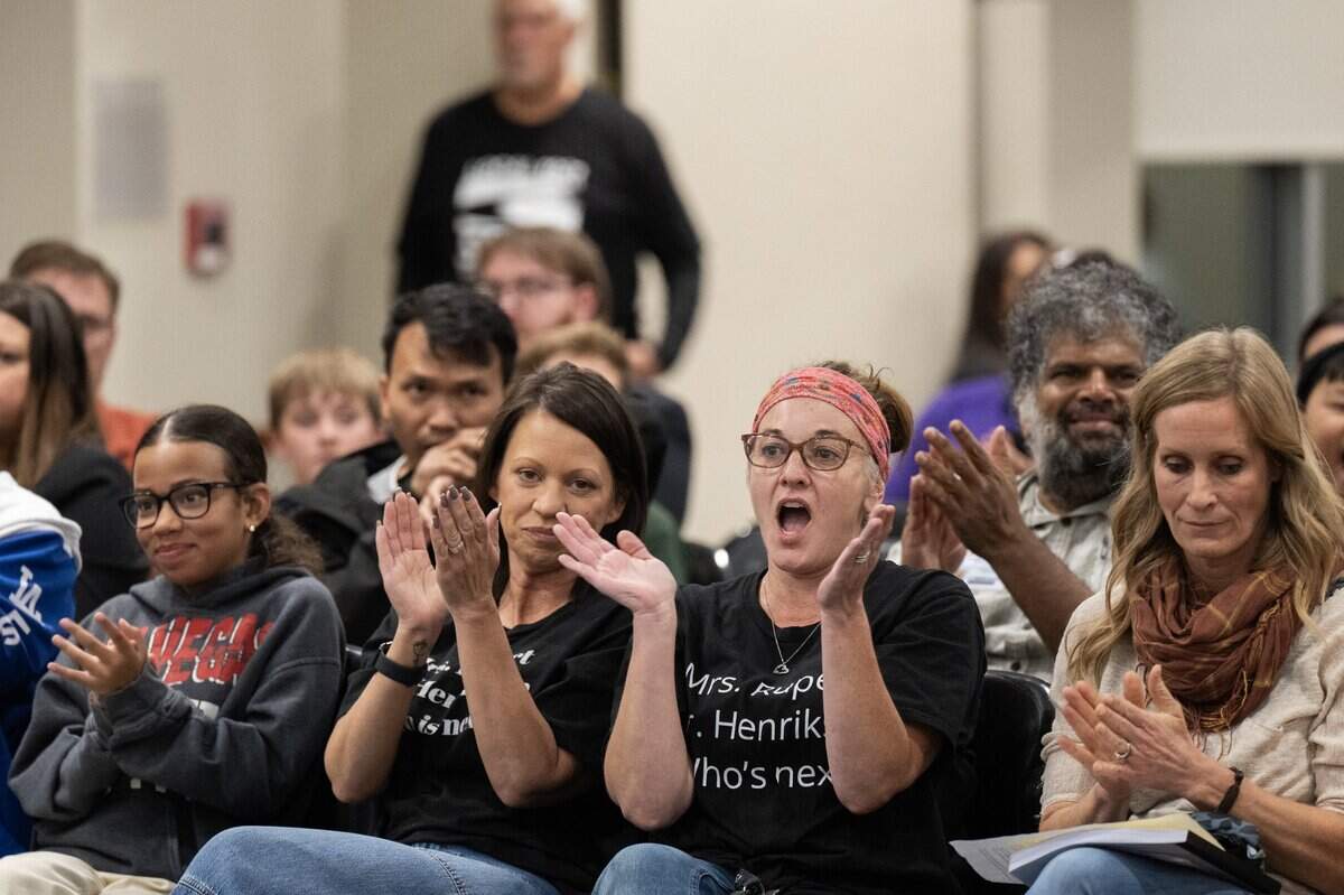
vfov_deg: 4.6
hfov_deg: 6.9
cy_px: 448
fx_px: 11195
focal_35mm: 300
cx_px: 672
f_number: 2.8
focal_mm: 200
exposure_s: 1/320
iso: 2000
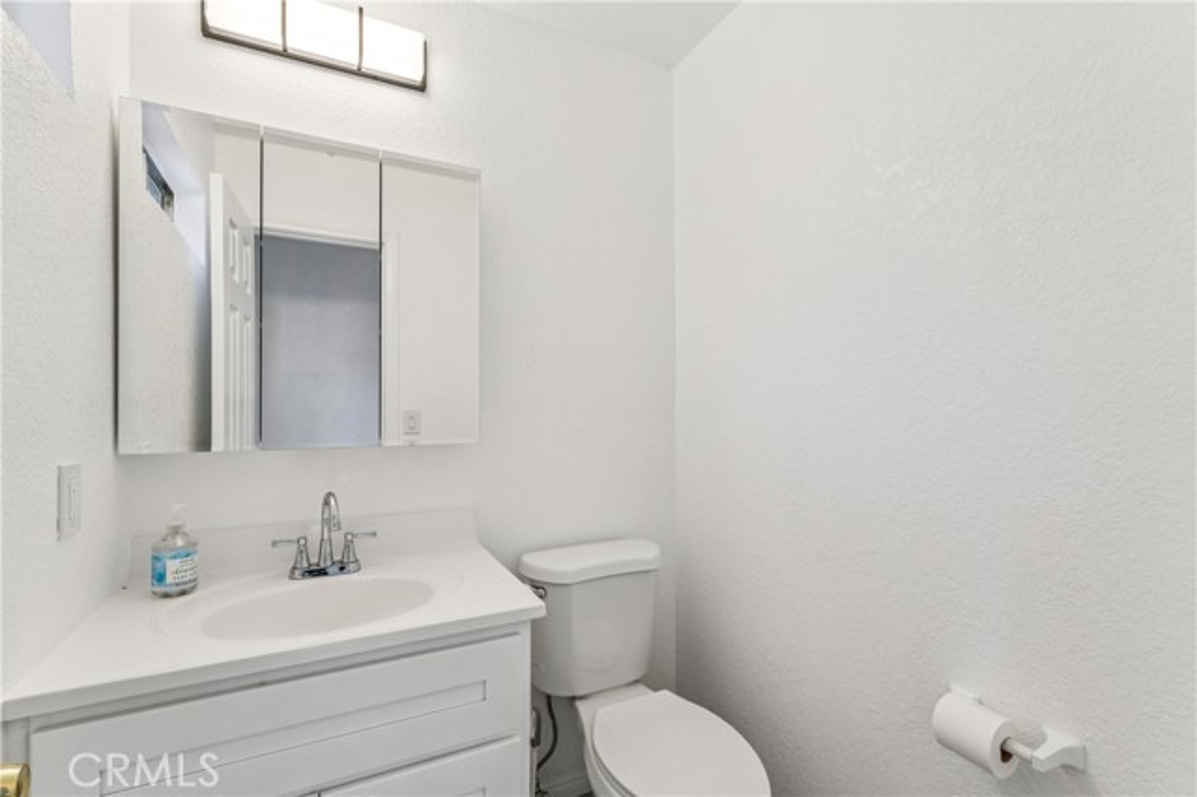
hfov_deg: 95.7
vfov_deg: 72.7
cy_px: 398
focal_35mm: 16
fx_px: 542
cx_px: 598
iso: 100
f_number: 13
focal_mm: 16.3
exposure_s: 1/5
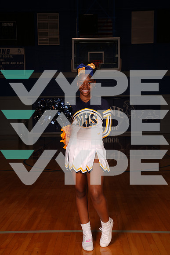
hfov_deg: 29.3
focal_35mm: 46
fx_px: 326
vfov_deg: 42.7
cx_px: 85
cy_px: 128
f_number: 6.3
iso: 80
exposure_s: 1/100
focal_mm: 46
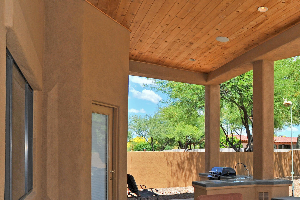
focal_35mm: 34
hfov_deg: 50.0
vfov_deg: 38.0
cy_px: 145
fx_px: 283
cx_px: 267
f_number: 11
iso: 320
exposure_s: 1/320
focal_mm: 18
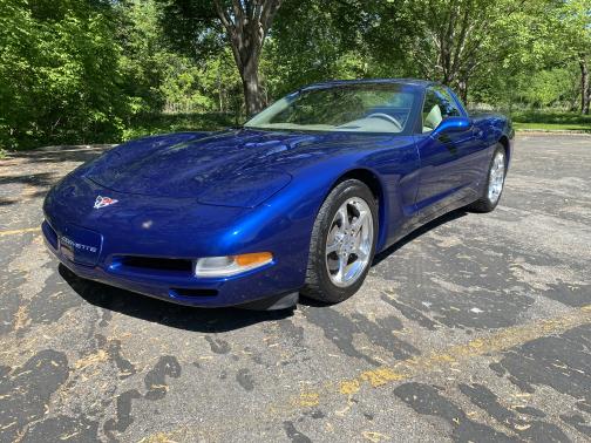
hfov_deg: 67.3
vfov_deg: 53.1
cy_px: 222
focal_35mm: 26
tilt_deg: -16.1
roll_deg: -0.4
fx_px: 444
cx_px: 296
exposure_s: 1/1093
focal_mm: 4.25
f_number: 1.8
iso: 32
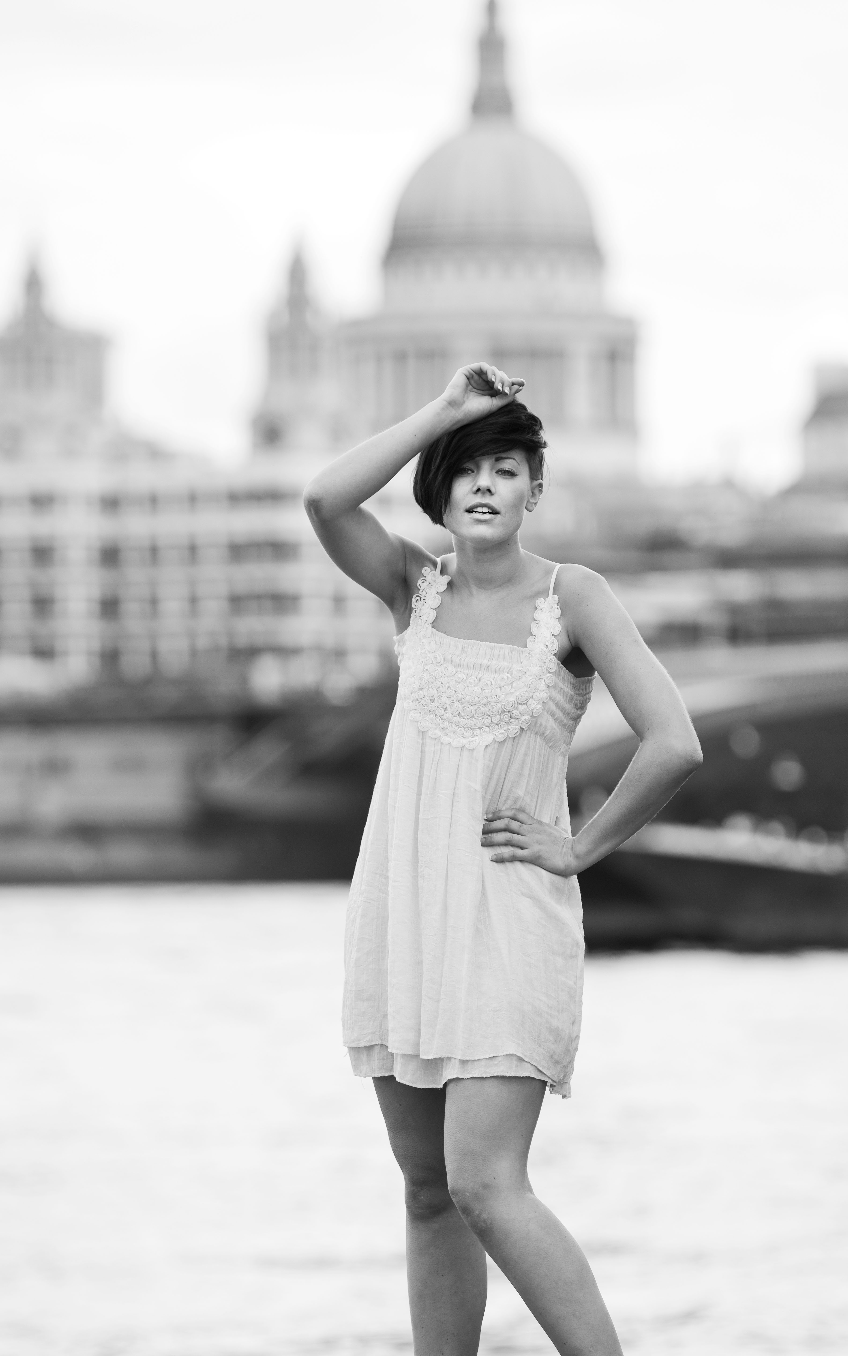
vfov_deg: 11.1
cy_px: 762
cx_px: 478
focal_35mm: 188
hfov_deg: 7.0
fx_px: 6952
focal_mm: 145
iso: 100
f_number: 2.8
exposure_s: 1/640
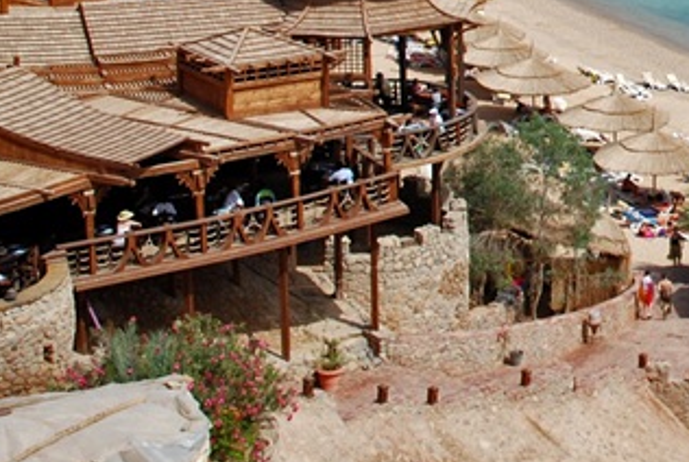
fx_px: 1937
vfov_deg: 13.2
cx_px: 896
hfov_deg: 18.7
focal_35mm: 101
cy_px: -116
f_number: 8
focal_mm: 22
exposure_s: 1/250
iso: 100
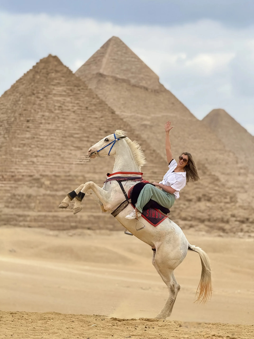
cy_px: 170
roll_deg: -1.6
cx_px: 127
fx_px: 1174
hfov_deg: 12.3
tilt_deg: +3.4
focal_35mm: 120
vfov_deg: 16.4
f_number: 2.8
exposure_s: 1/655
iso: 64
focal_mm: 15.66
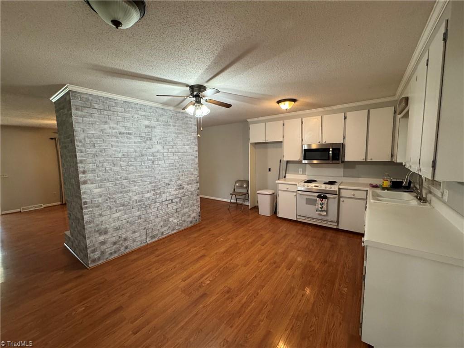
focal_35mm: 14
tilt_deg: -6.6
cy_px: 174
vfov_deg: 85.7
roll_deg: +1.1
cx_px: 232
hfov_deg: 102.1
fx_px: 188
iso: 320
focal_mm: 2.22
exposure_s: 1/60
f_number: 2.2
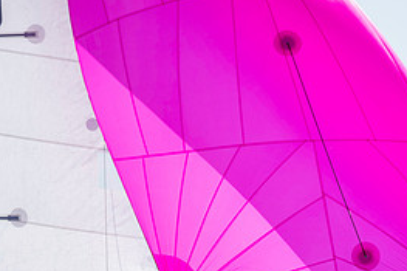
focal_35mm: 771
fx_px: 8711
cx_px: 215
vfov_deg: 1.8
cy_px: 331
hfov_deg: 2.7
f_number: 5
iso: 200
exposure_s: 1/4000
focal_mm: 300
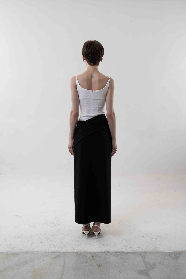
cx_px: 93
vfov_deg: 54.4
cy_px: 140
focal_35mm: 35
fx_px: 271
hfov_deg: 37.9
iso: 80
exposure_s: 1/125
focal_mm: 23
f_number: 13
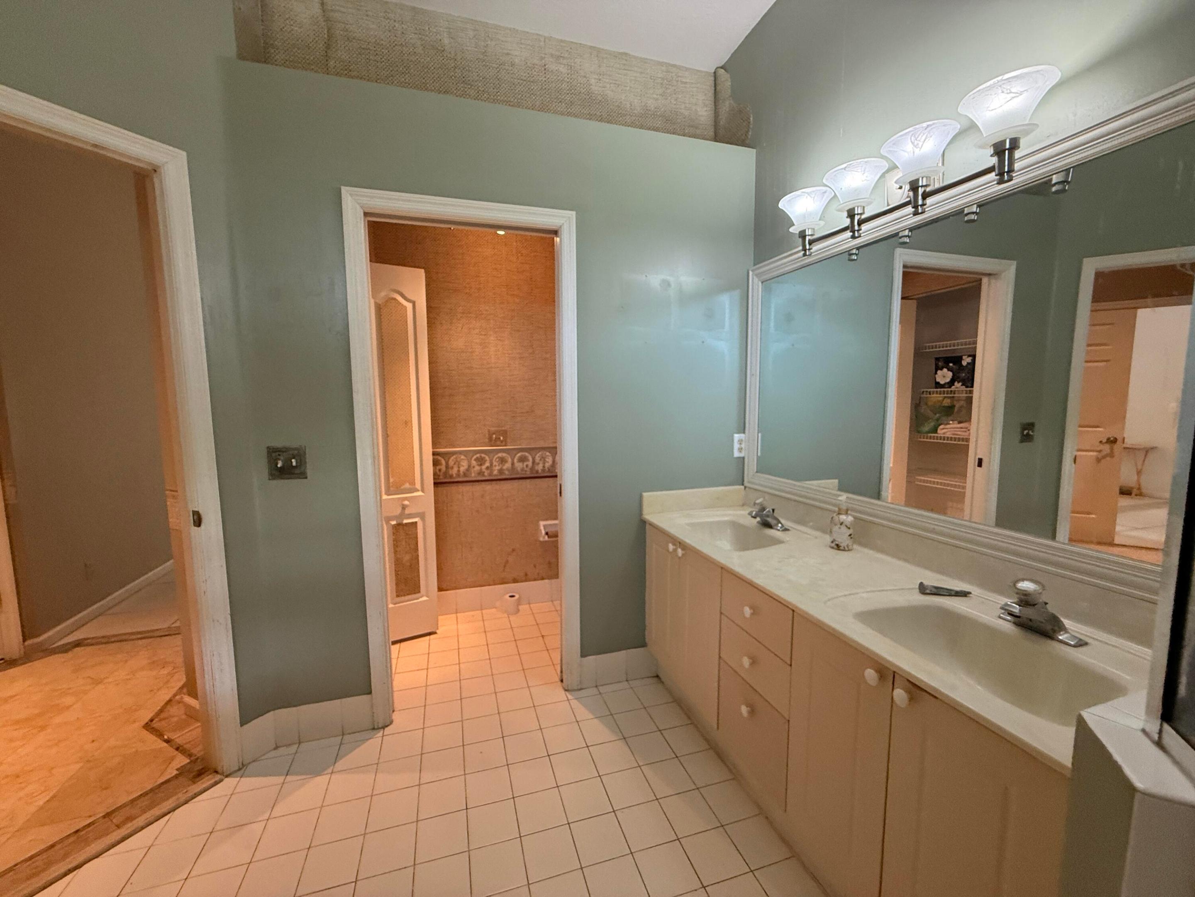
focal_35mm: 14
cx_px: 598
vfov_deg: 85.7
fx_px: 483
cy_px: 448
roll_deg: +1.3
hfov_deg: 102.1
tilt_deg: -5.7
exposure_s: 1/120
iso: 200
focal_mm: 2.22
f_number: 2.2
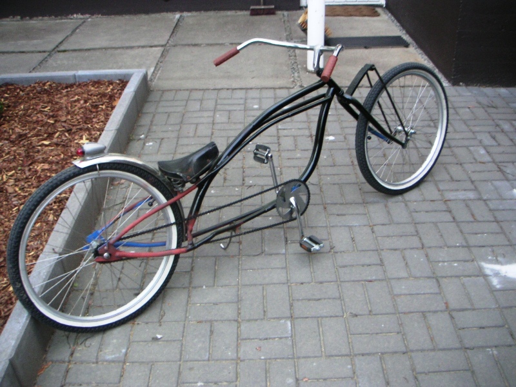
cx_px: 258
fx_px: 566
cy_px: 194
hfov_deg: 49.0
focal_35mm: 38
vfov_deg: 37.7
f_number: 2.8
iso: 100
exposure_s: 1/3
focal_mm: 6
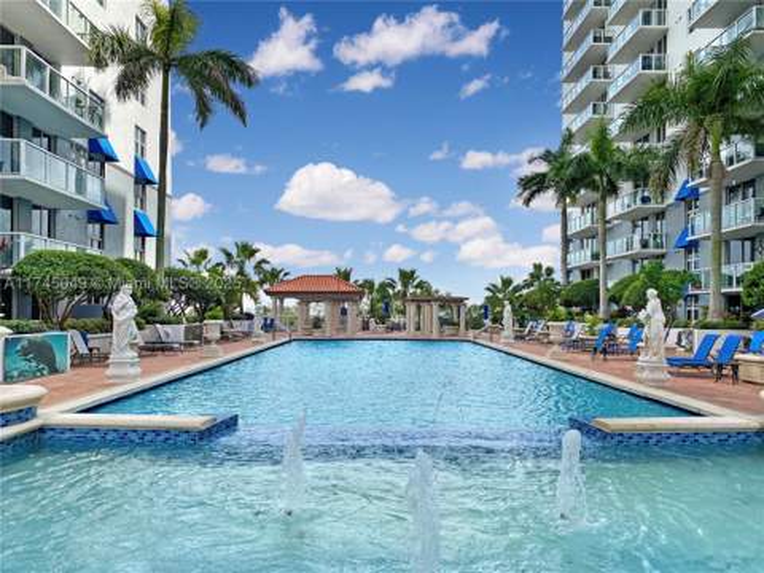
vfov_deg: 53.1
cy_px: 286
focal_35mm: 26
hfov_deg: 67.3
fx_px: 574
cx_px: 382
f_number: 1.8
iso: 32
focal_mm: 4.25
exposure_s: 1/3984
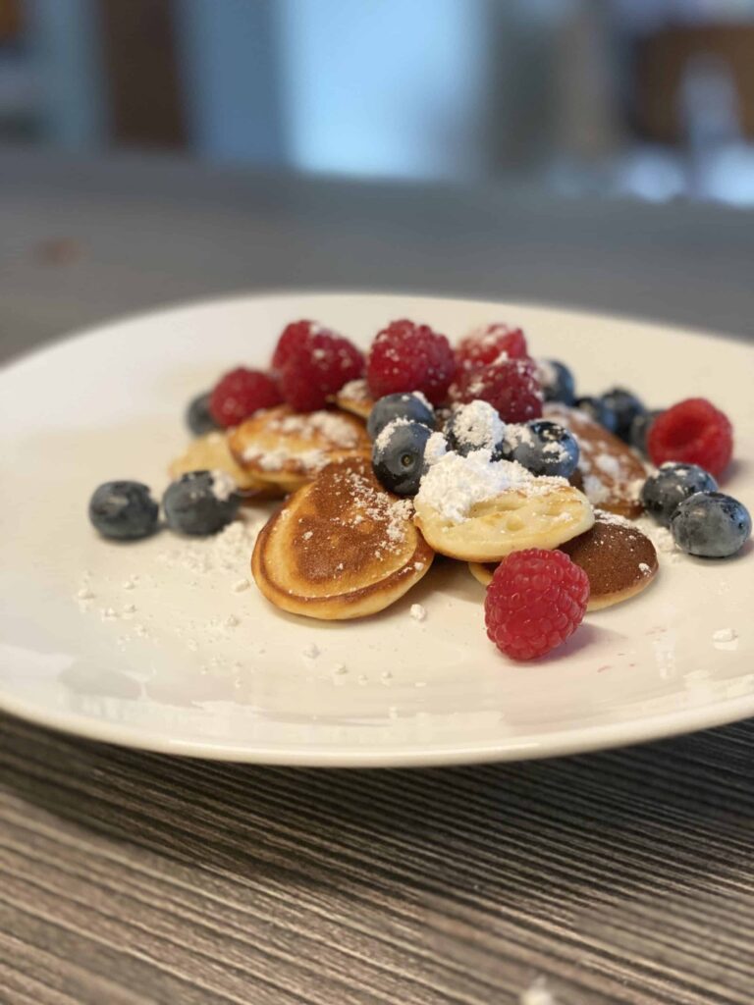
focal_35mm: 52
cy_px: 502
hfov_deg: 28.0
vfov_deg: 36.8
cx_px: 377
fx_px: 1510
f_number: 2
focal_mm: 6
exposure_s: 1/111
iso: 250
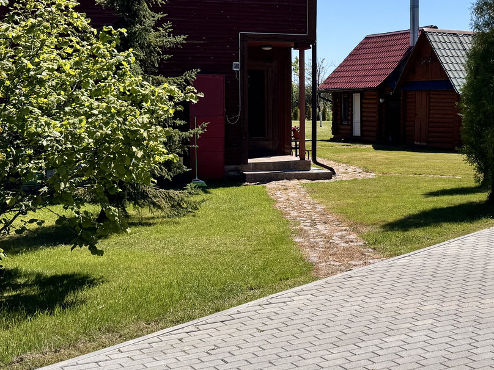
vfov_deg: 25.5
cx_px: 374
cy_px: 109
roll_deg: +1.1
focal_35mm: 57
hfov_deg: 33.1
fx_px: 813
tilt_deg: -1.3
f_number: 1.78
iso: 80
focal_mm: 6.76
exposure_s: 1/5814
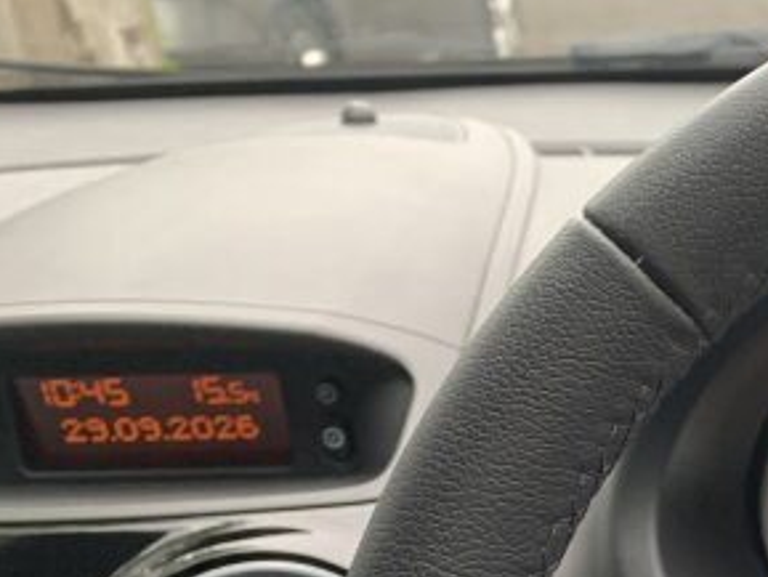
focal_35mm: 81
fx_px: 1798
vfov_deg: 17.2
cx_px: 1188
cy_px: 725
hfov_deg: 20.3
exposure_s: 1/101
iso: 100
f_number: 1.8
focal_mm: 4.25
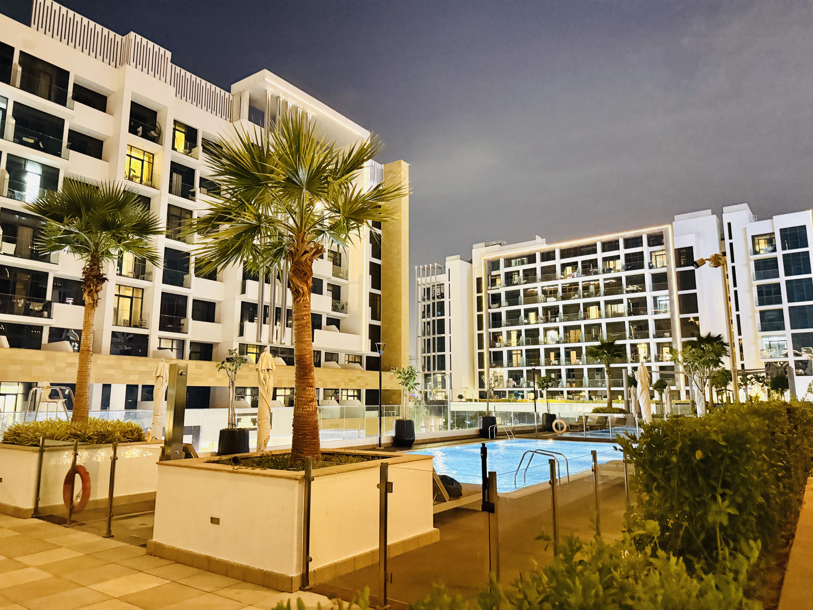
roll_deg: -0.1
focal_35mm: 24
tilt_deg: +9.8
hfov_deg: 71.6
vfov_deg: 56.8
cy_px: 305
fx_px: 564
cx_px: 406
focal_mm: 6.76
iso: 1600
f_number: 1.78
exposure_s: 1/19
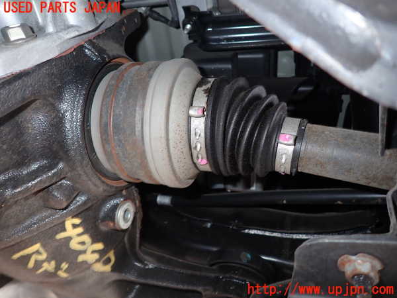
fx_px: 287
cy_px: 149
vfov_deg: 54.9
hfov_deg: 69.4
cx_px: 198
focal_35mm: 25
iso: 200
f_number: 5.6
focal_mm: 4.5
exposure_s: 1/30
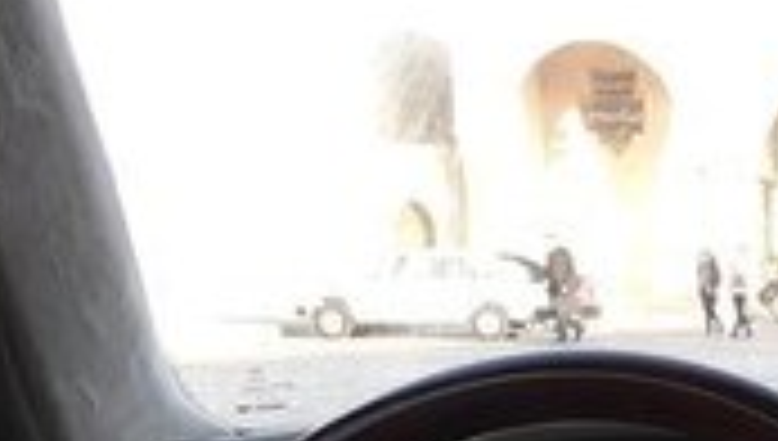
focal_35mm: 112
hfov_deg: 16.9
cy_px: 794
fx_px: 2314
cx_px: 1237
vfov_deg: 10.3
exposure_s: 1/100
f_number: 1.9
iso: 50
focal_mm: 3.6
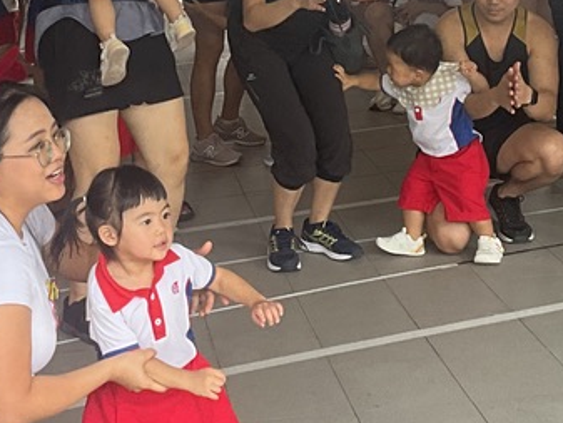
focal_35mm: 88
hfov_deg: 22.2
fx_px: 1432
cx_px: 216
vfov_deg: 16.6
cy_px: 38
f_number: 1.8
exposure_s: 1/122
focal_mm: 3
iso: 32
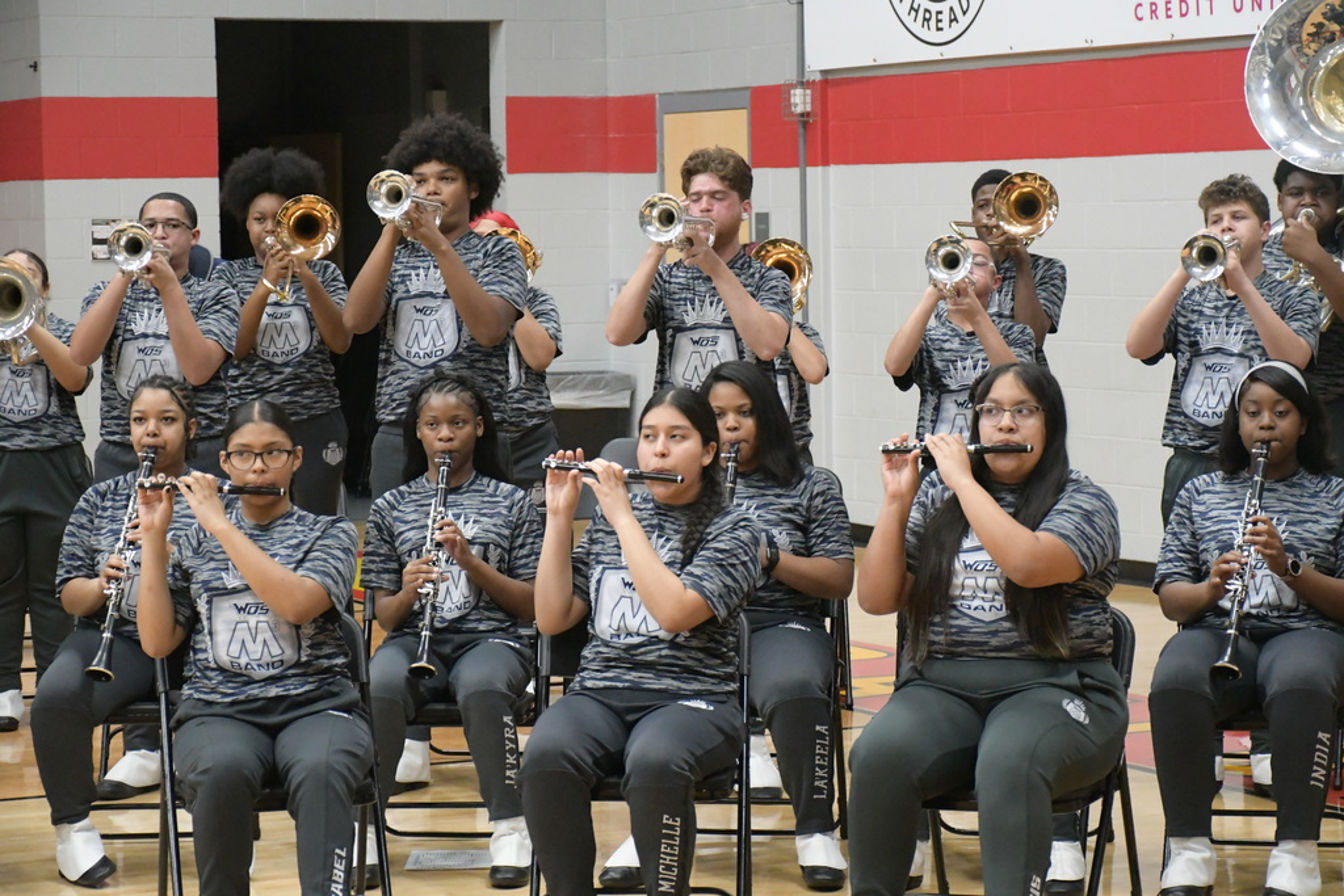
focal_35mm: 99
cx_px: 672
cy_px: 448
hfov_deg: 20.6
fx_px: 3696
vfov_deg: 13.8
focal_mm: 66
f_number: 5
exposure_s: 1/800
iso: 8000
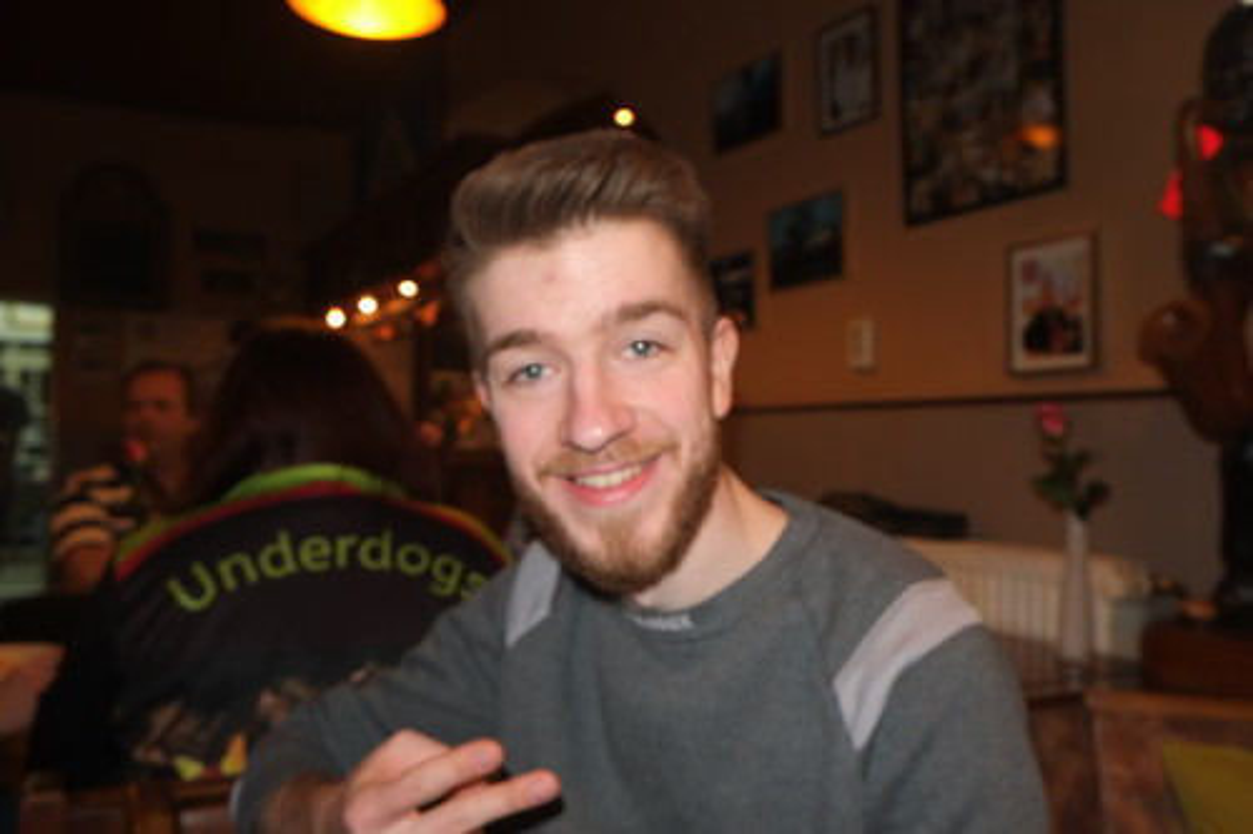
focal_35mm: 29
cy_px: 417
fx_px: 1009
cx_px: 626
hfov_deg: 63.7
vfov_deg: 44.9
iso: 800
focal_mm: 19.6
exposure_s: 1/15
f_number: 5
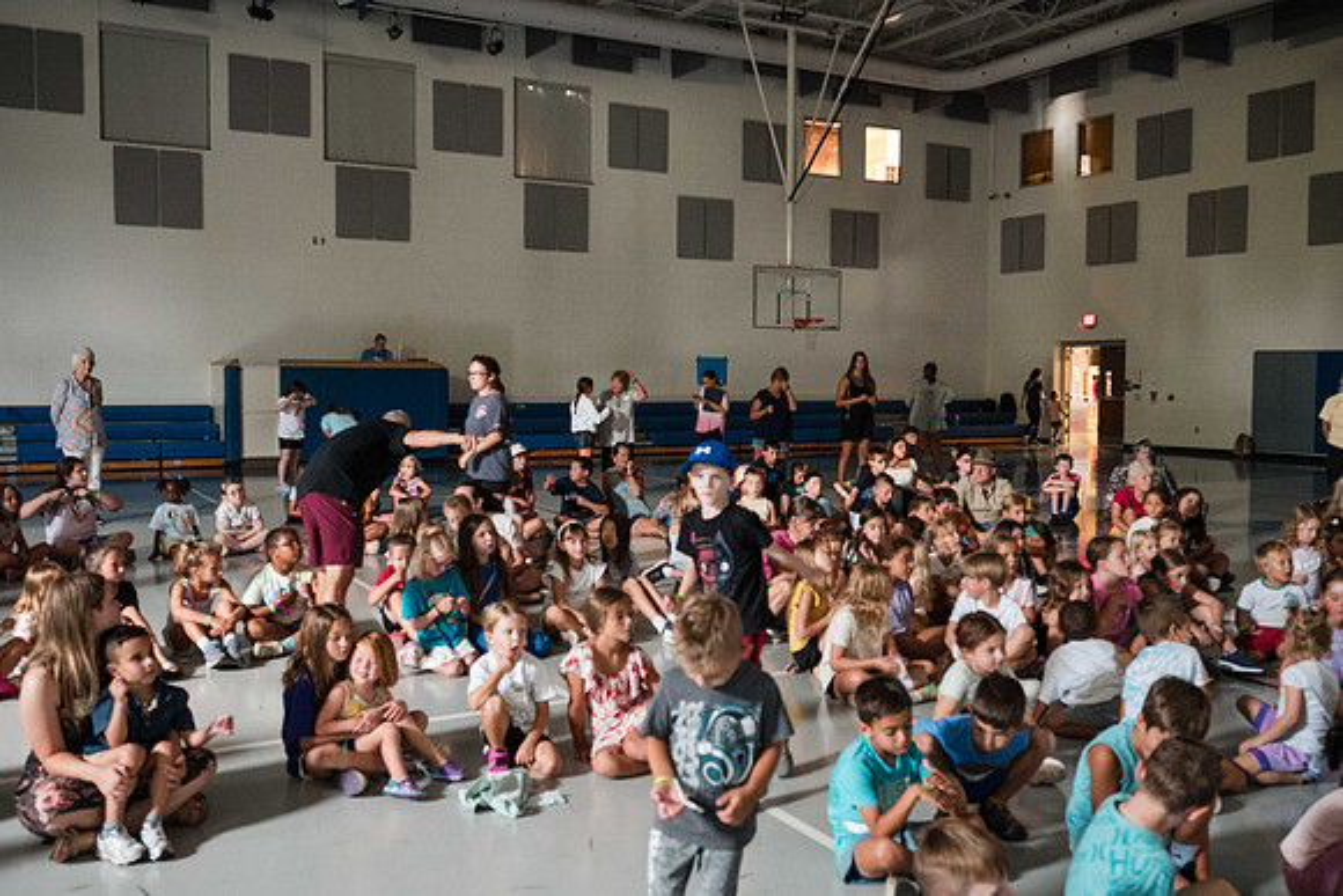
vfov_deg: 41.3
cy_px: 434
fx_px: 1188
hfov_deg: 59.0
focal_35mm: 32
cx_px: 669
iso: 8000
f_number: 4
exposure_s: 1/60
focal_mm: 30
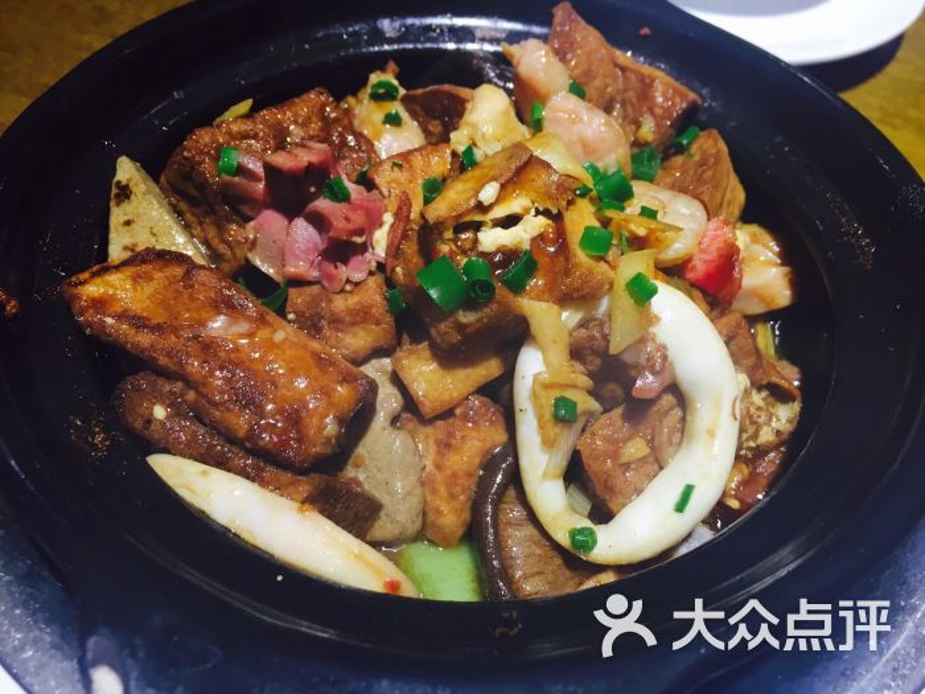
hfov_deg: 61.7
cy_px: 347
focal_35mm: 29
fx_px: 775
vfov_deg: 48.2
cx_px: 462
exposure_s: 1/33
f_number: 2.2
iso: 80
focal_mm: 4.15
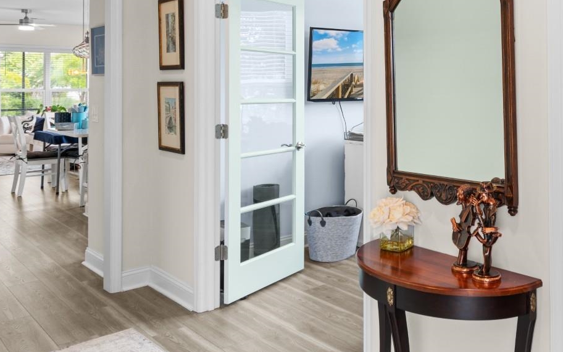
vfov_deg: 32.7
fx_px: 583
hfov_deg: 49.2
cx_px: 432
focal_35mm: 38
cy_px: 71
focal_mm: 14
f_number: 5
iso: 100
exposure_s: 1/8
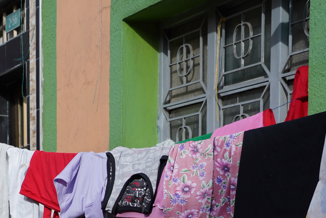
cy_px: 332
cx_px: 172
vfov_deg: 13.4
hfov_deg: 21.2
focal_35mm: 96
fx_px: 869
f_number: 4
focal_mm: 31
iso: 100
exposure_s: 1/800
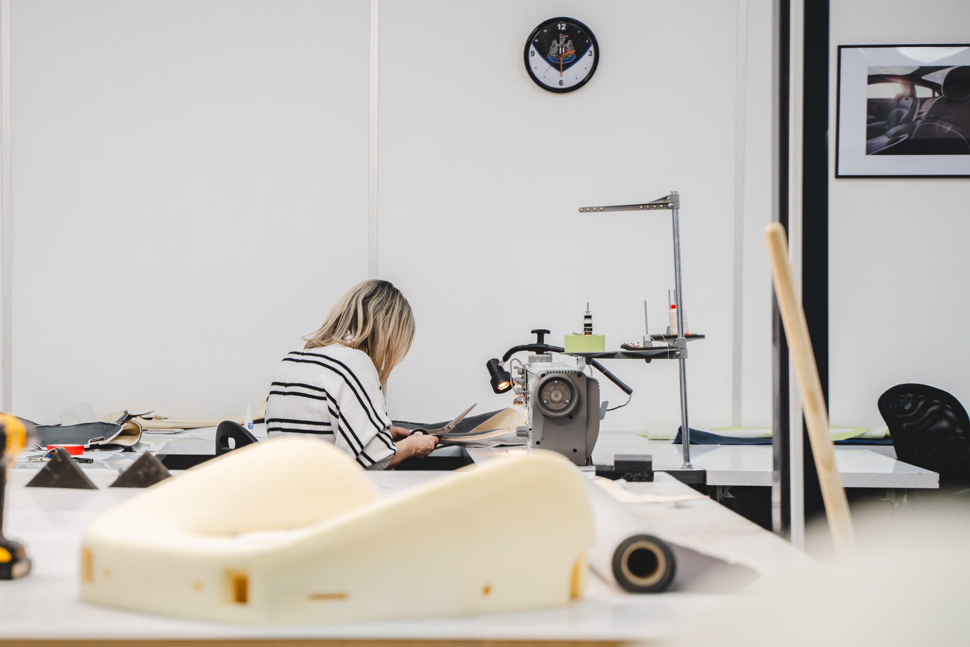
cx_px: 361
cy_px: 378
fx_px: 2587
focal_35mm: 96
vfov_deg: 14.2
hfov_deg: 21.2
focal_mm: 75
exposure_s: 1/160
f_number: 3.5
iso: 320
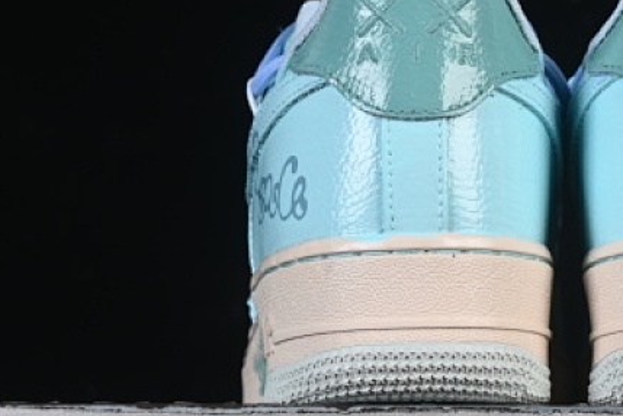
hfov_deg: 10.8
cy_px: 80
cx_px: 572
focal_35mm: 189
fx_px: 3270
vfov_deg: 7.3
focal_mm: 50
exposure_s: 1/80
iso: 160
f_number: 8
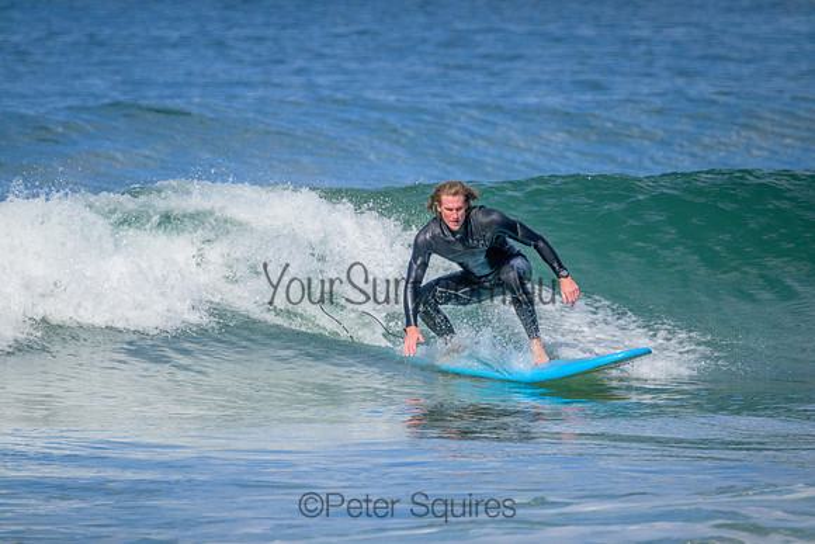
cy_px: 272
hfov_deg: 2.6
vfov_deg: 1.7
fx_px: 18114
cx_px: 408
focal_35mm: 800
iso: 1800
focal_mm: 800
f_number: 11
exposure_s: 1/1600
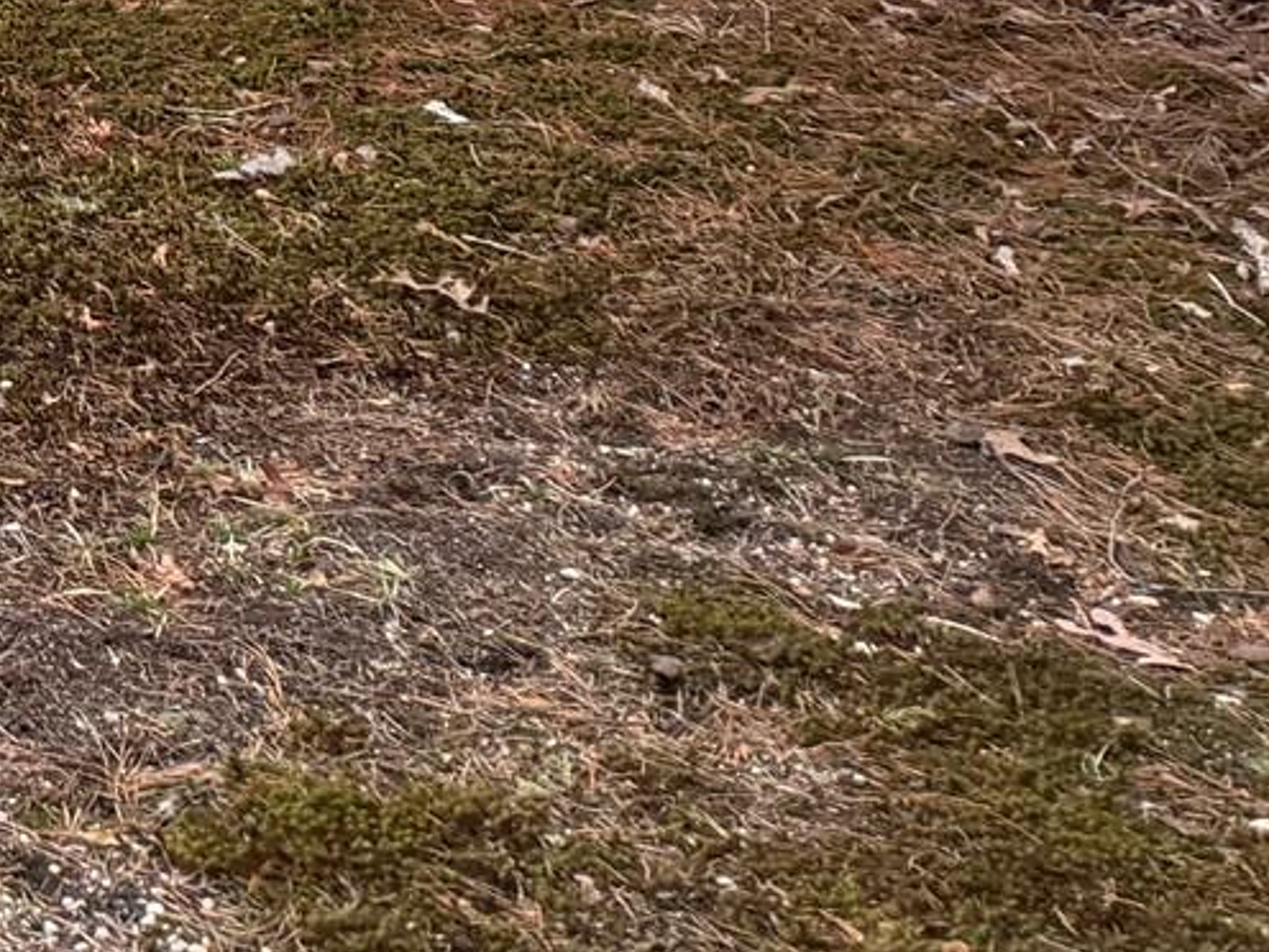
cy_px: -809
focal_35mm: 99
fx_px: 3629
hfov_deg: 15.6
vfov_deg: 13.3
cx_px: -1310
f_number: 1.78
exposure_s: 1/539
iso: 100
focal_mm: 6.76
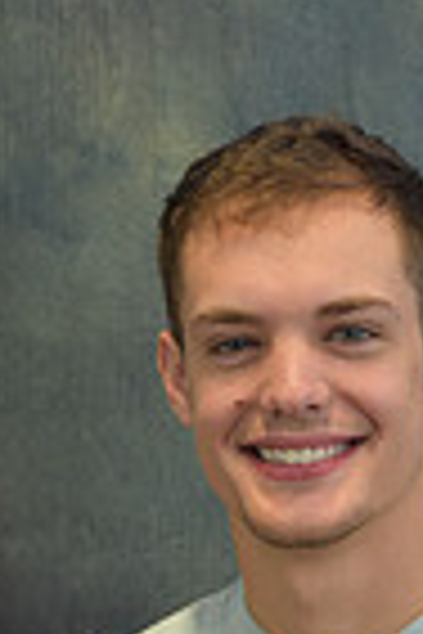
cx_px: 320
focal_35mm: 185
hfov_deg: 7.4
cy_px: 881
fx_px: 3260
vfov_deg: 10.8
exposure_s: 1/30
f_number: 2.8
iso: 200
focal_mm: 58
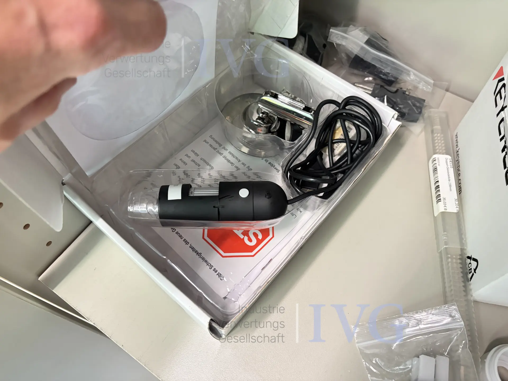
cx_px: 254
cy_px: 190
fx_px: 382
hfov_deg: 67.3
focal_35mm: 26
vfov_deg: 53.1
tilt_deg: -61.0
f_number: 1.6
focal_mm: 5.96
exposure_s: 1/33
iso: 640
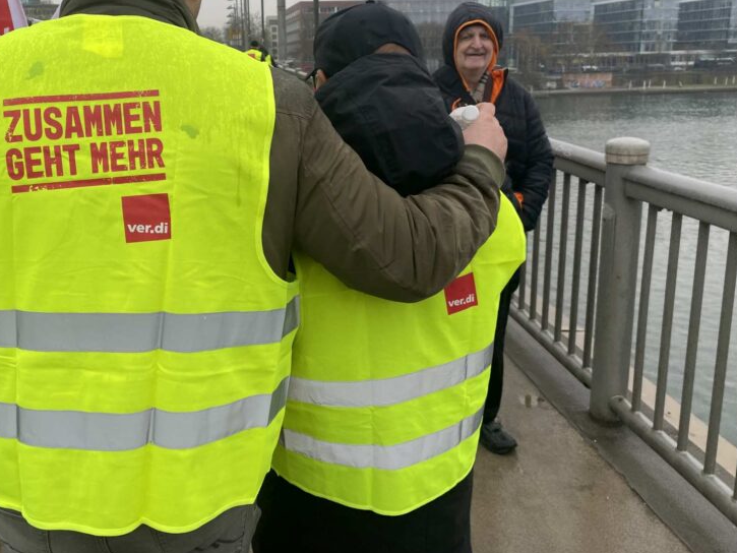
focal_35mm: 33
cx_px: 277
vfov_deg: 42.8
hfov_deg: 54.7
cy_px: 227
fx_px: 703
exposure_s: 1/502
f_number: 1.8
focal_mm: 4.25
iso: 32
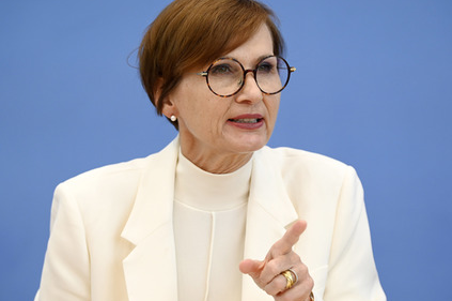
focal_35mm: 144
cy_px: 150
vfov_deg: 9.5
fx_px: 1806
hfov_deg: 14.3
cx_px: 232
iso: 2000
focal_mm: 135
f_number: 4
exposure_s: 1/1000
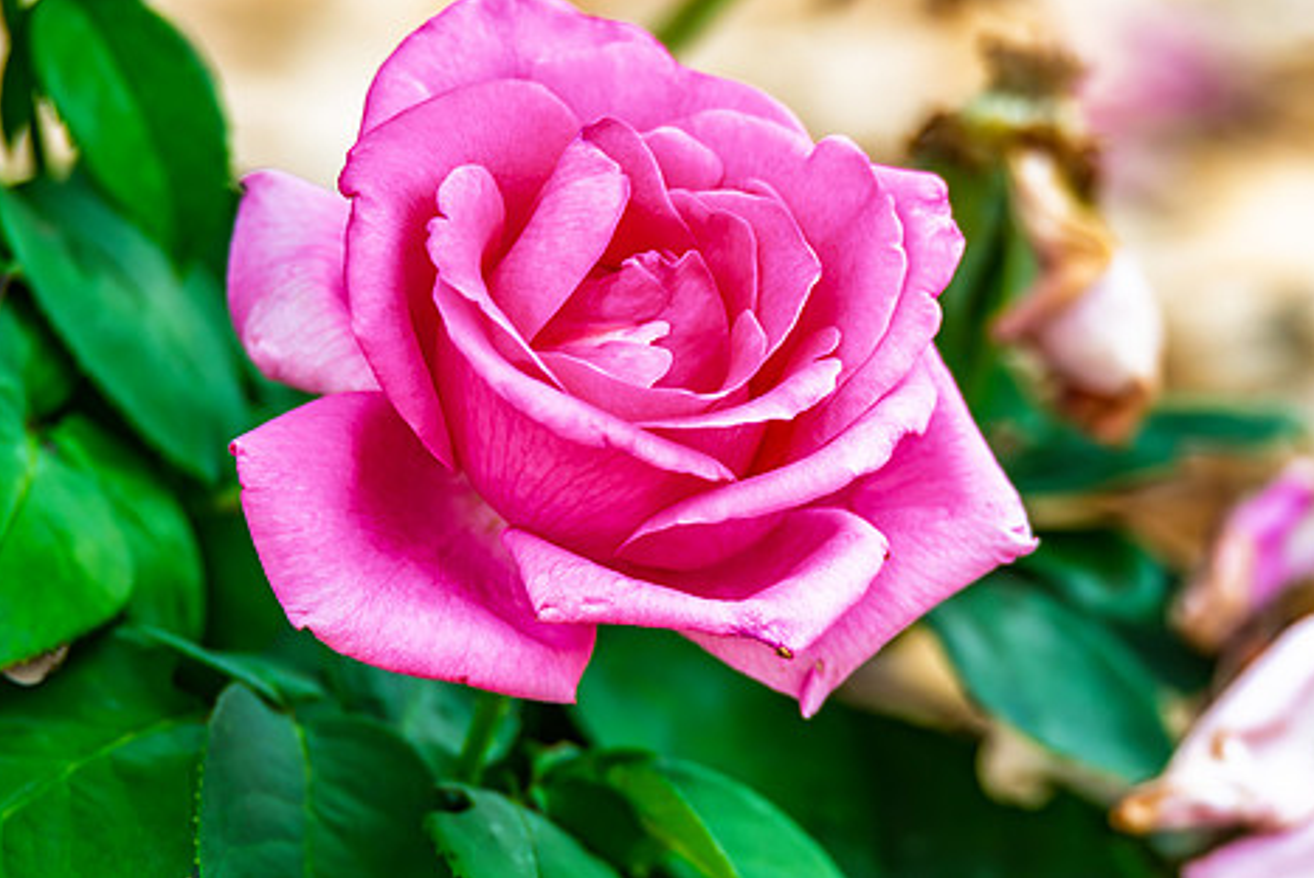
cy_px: 336
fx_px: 27208
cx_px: 661
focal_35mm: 745
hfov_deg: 2.8
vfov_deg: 1.8
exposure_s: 1/2000
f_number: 6.3
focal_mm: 600
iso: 800
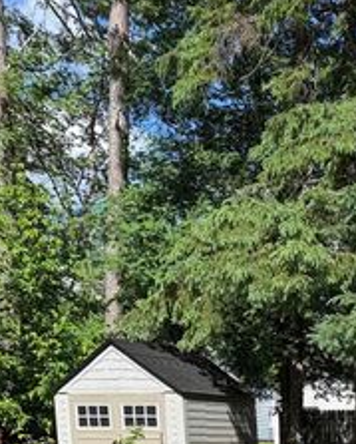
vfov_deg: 23.1
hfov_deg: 19.8
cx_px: 483
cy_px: 624
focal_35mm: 70
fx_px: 920
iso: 80
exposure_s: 1/3584
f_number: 1.78
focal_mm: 6.76
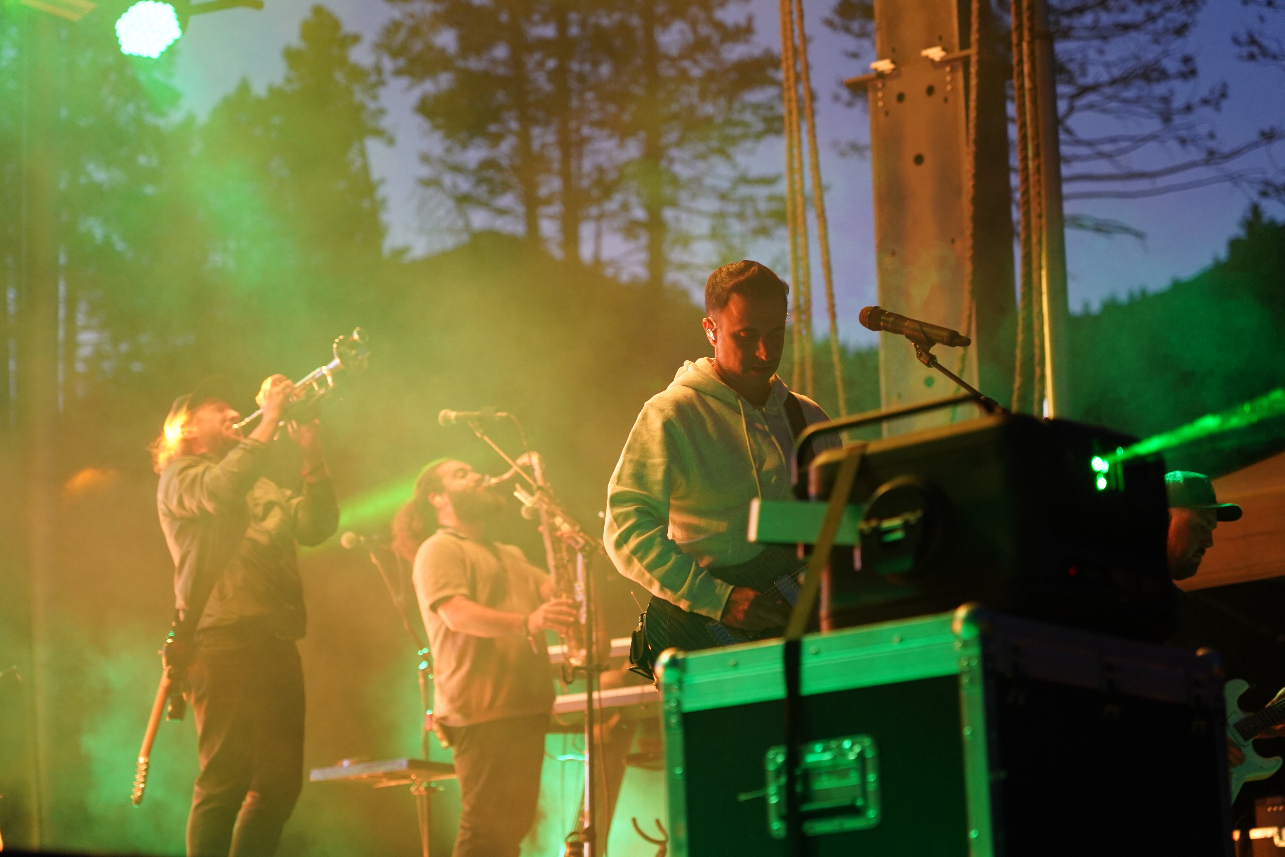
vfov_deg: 13.0
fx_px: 3748
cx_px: 642
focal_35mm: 105
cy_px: 428
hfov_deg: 19.5
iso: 2000
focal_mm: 105
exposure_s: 1/160
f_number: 4
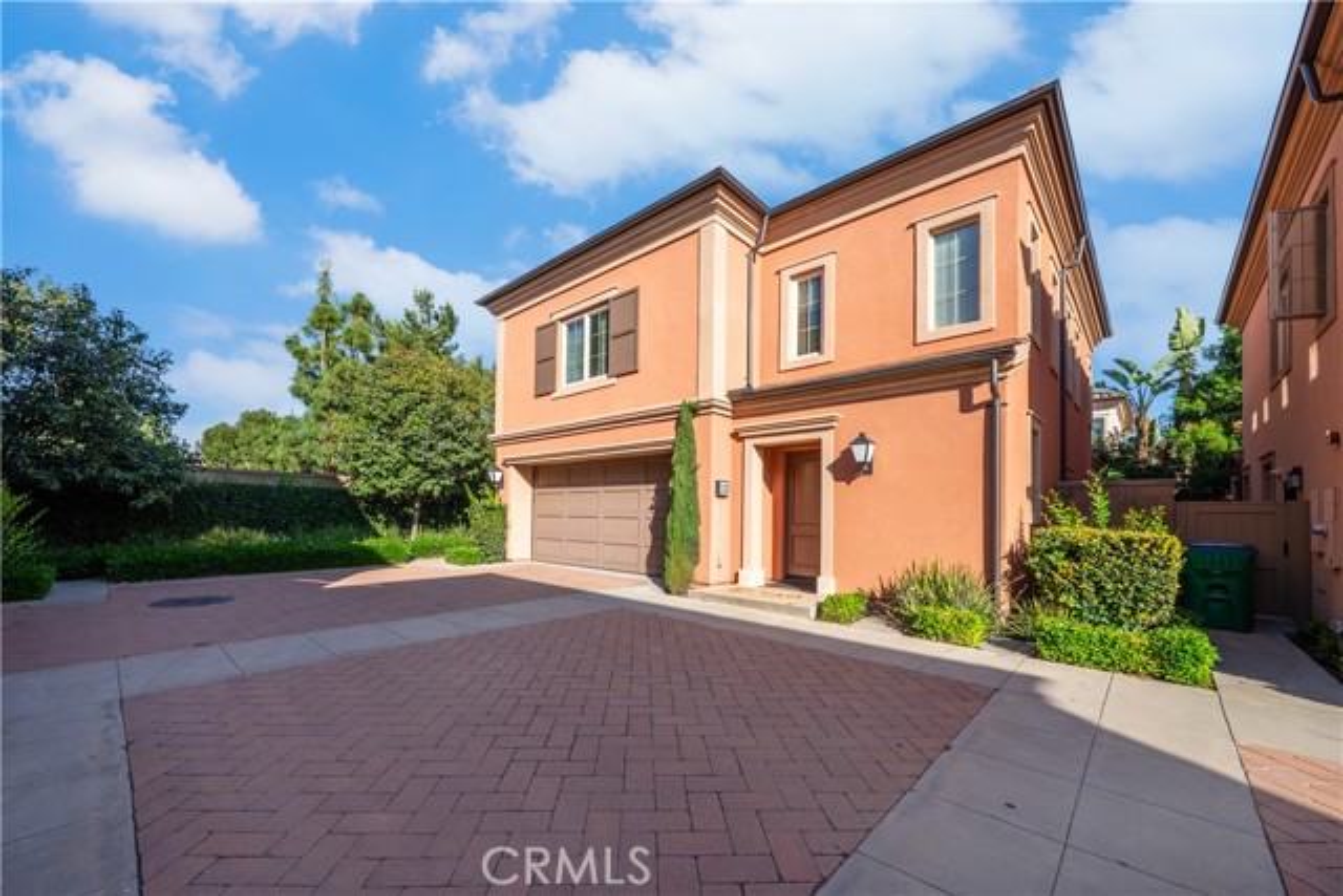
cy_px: 448
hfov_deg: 112.6
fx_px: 448
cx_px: 672
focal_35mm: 12
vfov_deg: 90.0
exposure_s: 1/4000
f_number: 8
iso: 100
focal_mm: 12
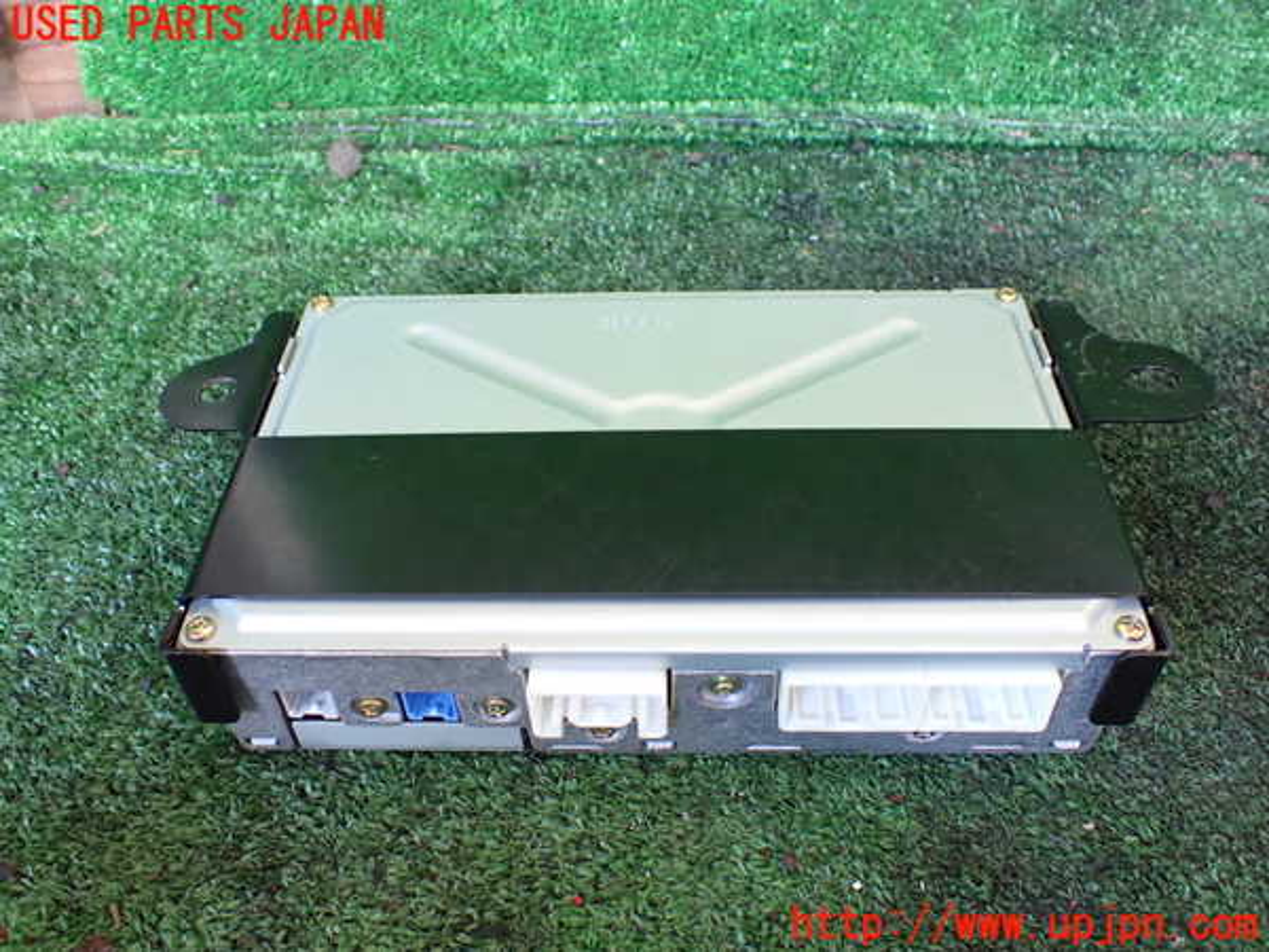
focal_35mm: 30
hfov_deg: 60.0
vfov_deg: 46.8
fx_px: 1100
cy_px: 476
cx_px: 634
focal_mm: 5.4
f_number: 2.3
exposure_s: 1/60
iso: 800
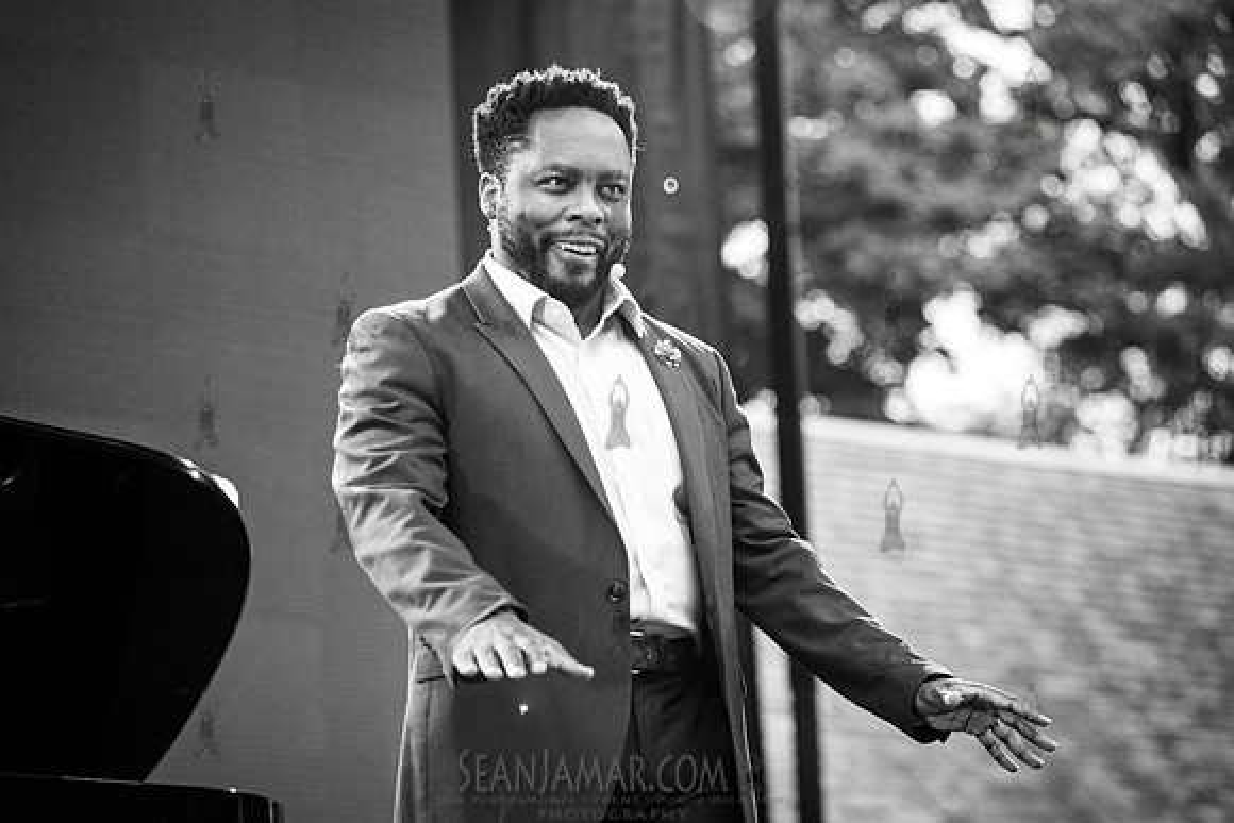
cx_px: 617
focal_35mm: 112
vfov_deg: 12.2
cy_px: 412
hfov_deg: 18.3
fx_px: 3840
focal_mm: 112
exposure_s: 1/320
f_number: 4
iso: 1600
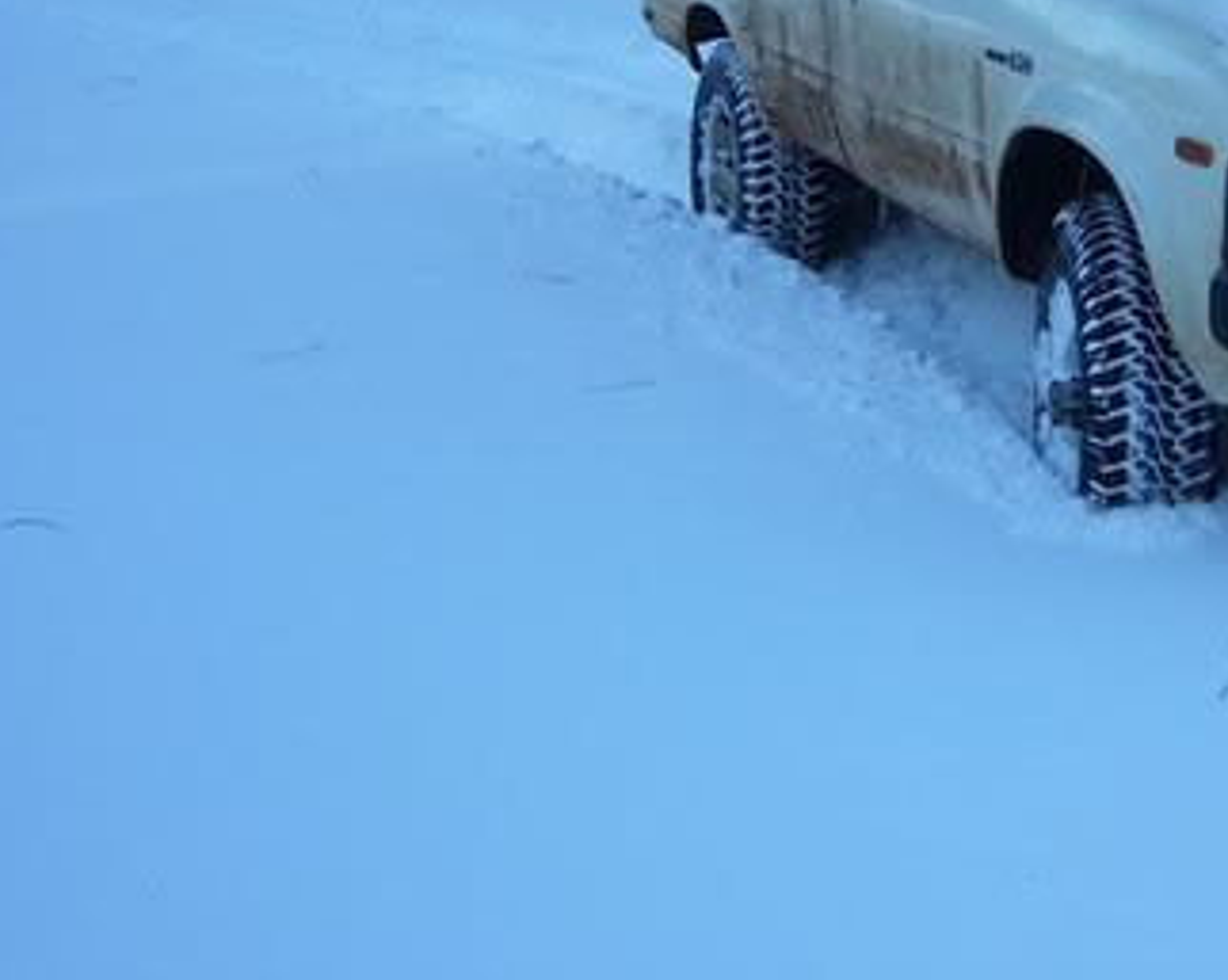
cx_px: 1114
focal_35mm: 66
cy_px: 137
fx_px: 2397
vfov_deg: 22.7
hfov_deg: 27.7
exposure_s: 1/350
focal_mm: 5.6
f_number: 2.7
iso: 80
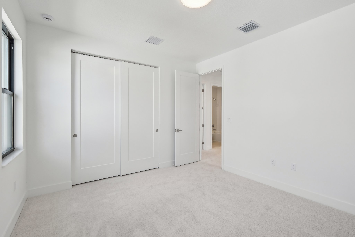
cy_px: 118
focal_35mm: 15
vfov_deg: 77.3
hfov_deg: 100.4
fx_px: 148
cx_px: 178
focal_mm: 10
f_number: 8
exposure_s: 1/75
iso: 400
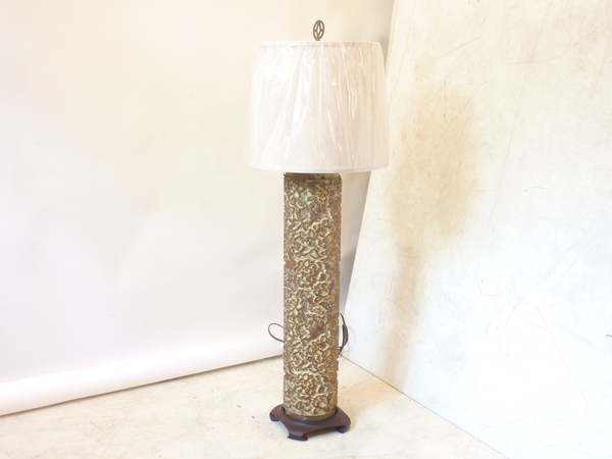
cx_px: 306
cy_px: 230
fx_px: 796
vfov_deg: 32.2
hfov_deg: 42.1
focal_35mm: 45
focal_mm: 7.3
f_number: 3.7
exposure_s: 1/10
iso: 400
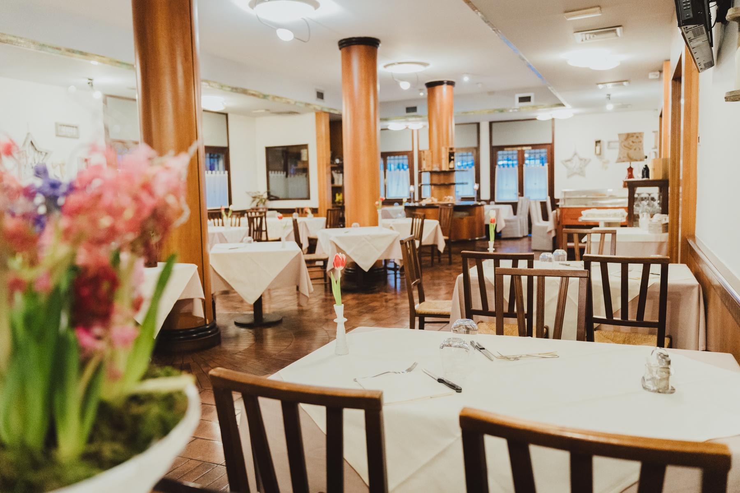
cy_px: 246
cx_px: 363
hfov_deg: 64.4
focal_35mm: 29
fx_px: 587
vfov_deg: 45.6
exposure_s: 1/160
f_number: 2.8
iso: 8000
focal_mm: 28
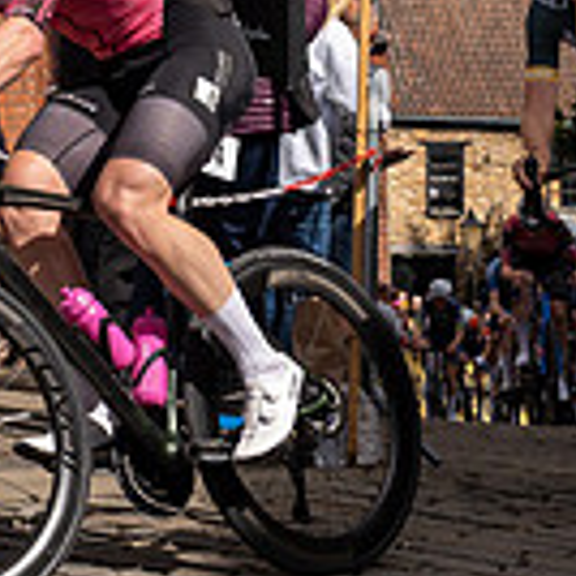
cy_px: -227
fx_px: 2880
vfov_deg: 11.1
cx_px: -87
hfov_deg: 11.2
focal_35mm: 153
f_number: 5
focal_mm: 32
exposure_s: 1/1000
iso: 125
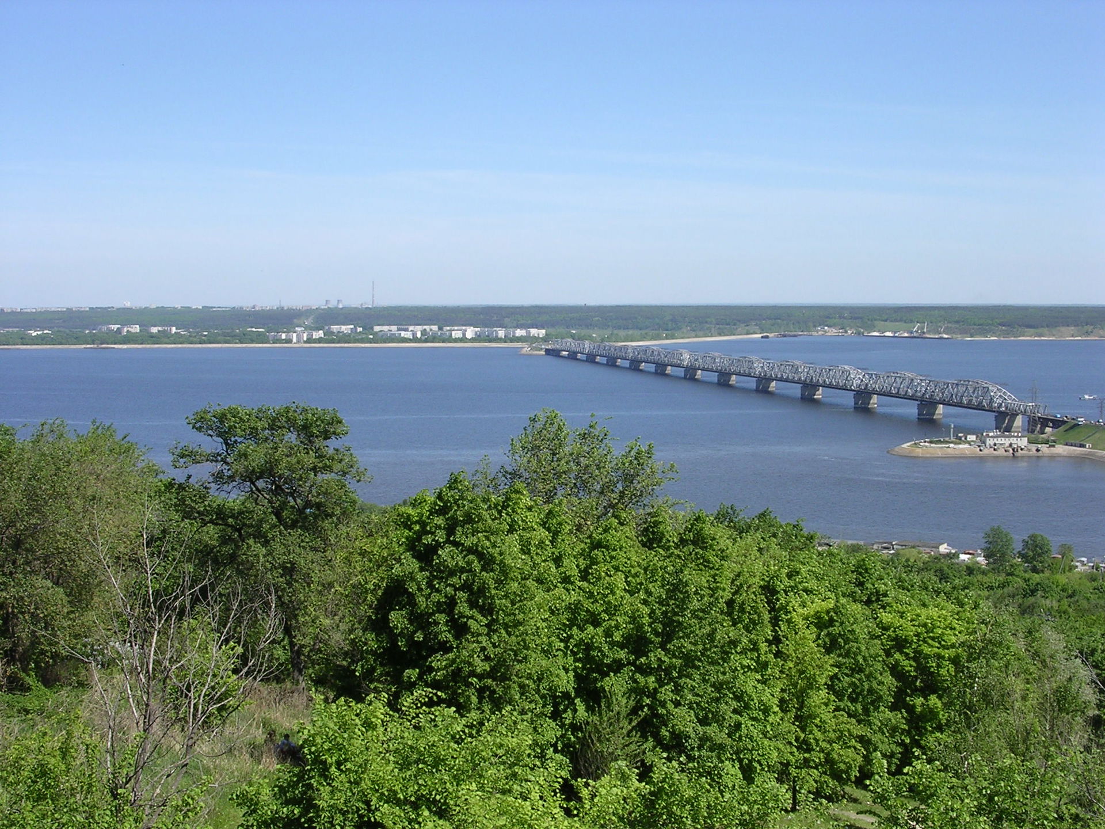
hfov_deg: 38.9
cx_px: 552
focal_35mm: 49
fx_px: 1564
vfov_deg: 29.7
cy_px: 414
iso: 100
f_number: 6.2
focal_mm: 7.5
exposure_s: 1/214
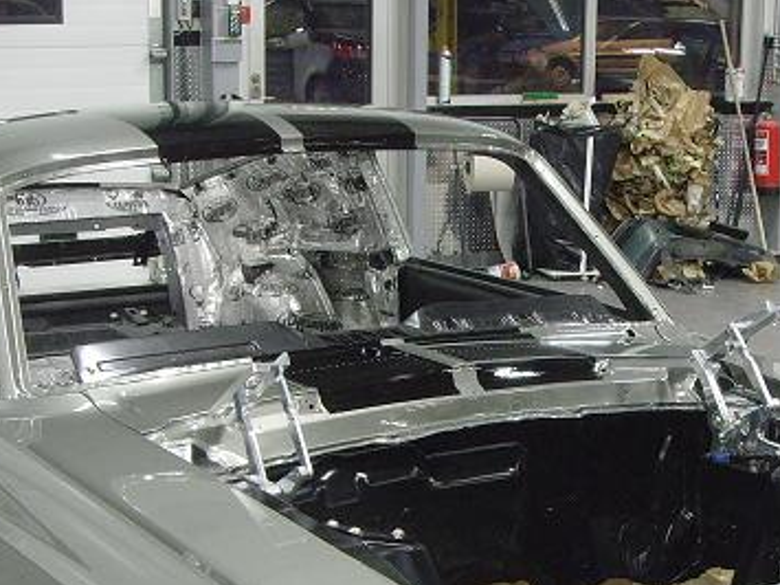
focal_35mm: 88
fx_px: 1982
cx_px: 492
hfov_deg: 22.2
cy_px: 552
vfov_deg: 16.5
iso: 200
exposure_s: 1/20
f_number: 3.5
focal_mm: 6.6
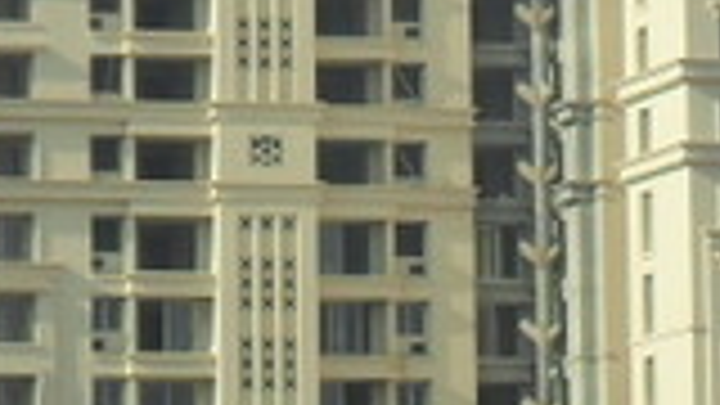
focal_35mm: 343
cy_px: -32
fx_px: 6548
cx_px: 297
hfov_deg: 6.3
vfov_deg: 3.5
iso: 100
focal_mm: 11.2
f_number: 5.6
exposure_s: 1/500
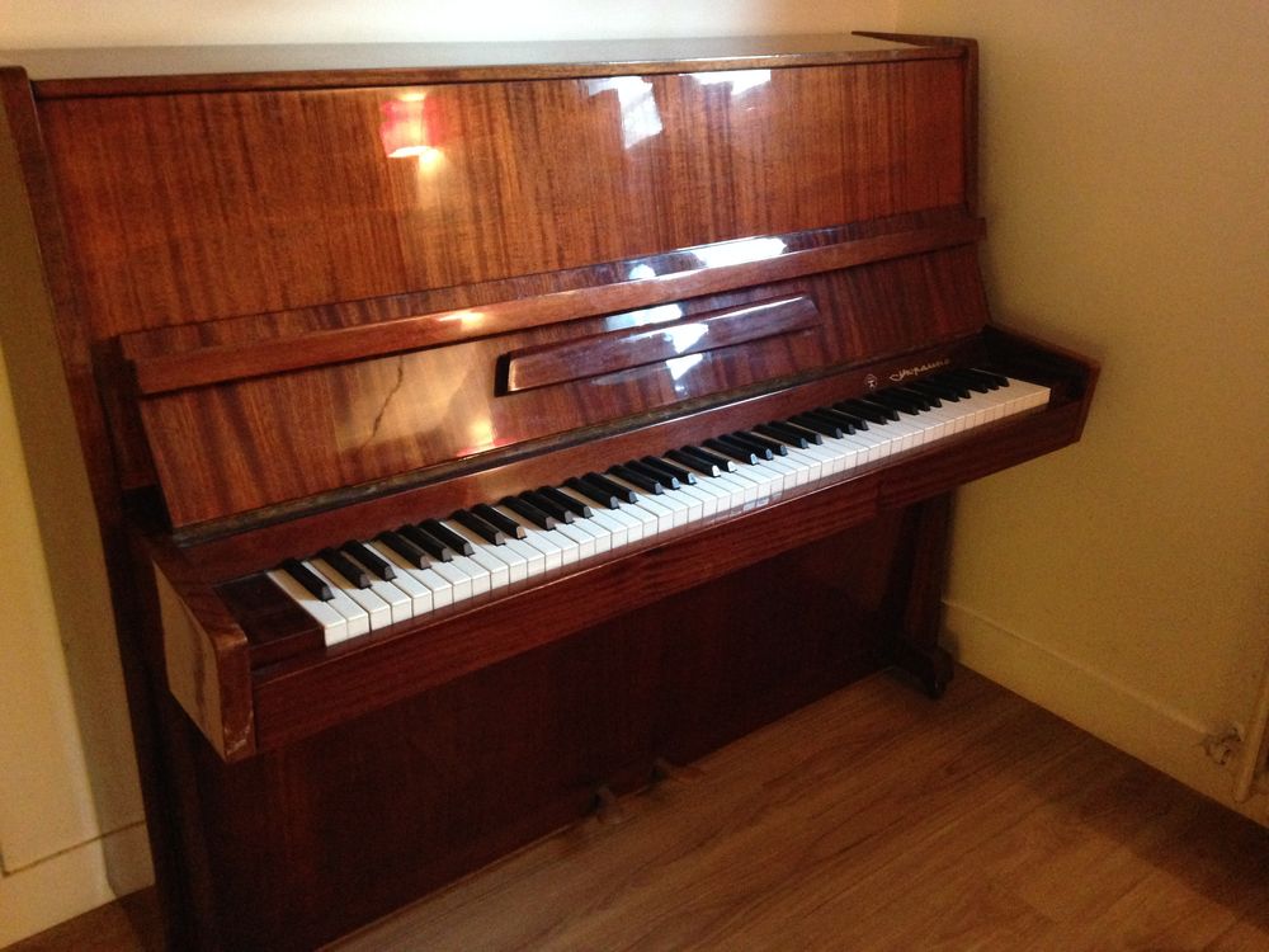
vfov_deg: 42.9
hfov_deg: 55.4
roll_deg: -1.9
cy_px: 476
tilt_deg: -23.4
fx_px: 1210
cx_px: 634
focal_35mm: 33
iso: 500
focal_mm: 4.12
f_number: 2.4
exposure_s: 1/15
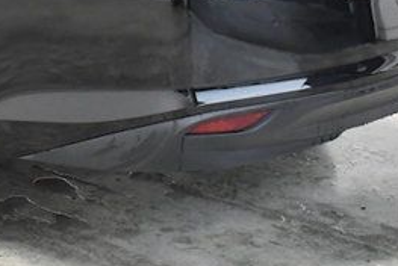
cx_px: -92
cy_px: -144
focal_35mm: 140
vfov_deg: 9.5
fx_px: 1549
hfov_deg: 14.1
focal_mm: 24
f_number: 4.5
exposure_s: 1/250
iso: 2500
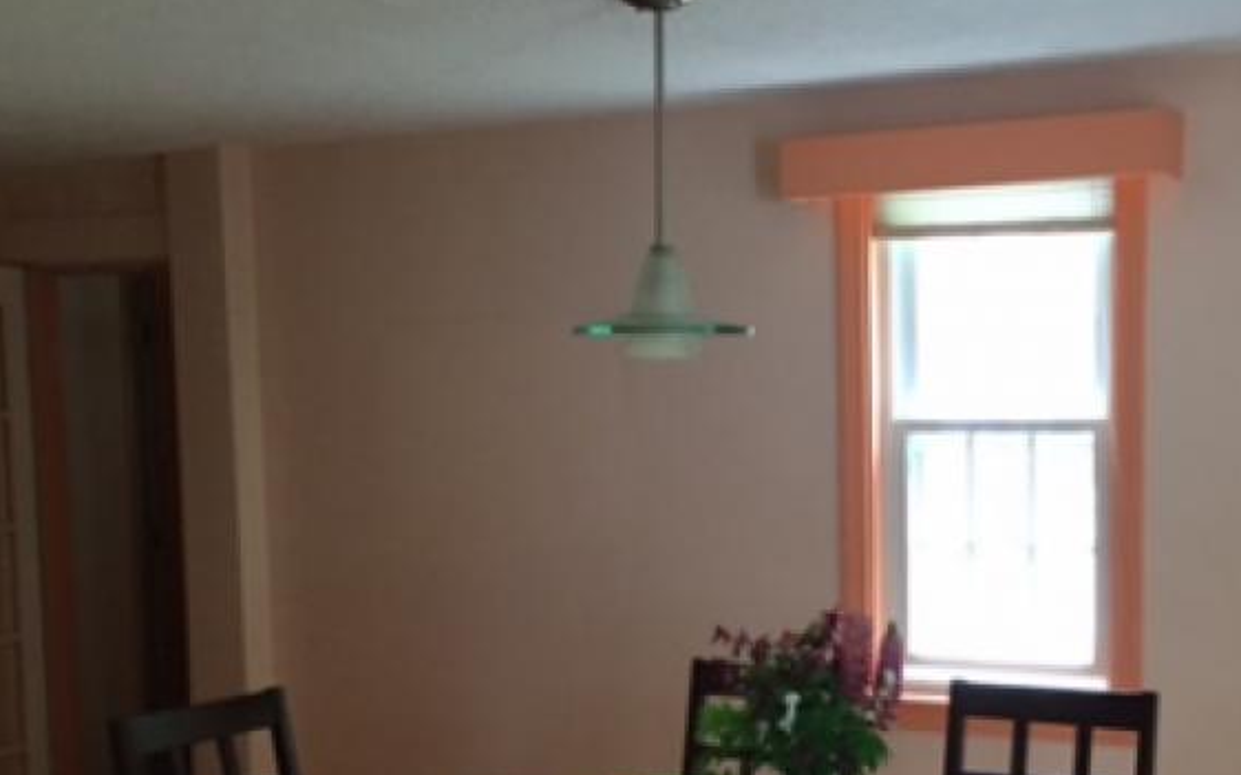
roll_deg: -0.6
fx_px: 1894
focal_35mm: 56
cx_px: 755
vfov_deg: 22.9
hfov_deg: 36.1
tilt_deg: -6.4
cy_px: 591
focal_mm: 4.15
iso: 200
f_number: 2.2
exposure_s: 1/30
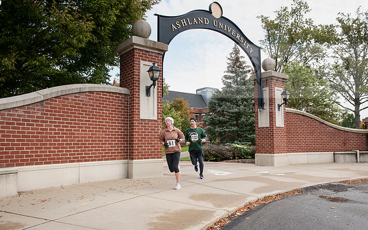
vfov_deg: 43.1
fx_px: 291
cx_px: 186
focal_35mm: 29
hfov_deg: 64.6
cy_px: 122
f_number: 5.6
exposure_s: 1/400
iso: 500
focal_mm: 28
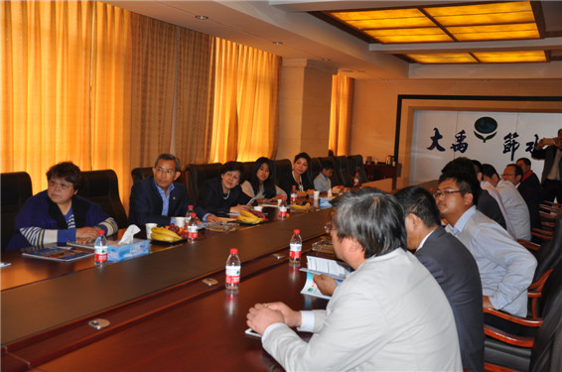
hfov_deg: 53.2
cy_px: 186
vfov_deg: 36.7
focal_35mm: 36
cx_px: 281
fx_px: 561
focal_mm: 24
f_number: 3.8
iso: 250
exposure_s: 1/60
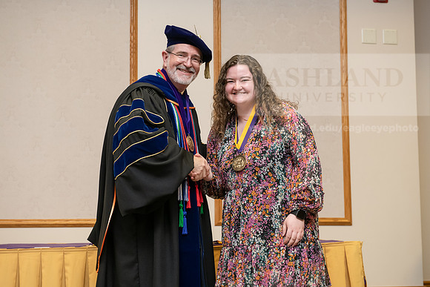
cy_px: 144
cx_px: 215
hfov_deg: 30.5
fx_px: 788
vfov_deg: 20.6
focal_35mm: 66
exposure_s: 1/200
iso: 2000
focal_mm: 66
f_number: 5.6
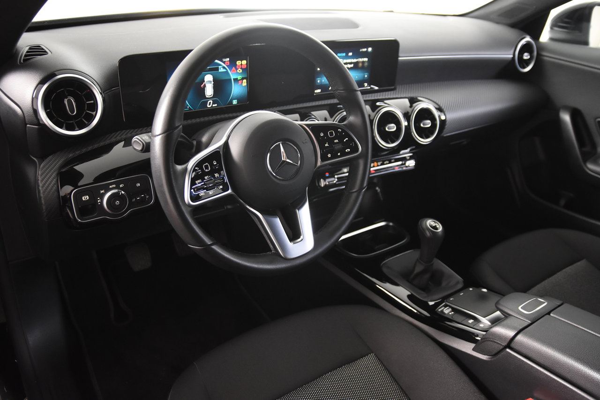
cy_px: 200
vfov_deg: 43.6
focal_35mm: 30
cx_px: 300
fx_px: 500
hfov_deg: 61.9
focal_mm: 20
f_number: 2.8
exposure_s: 1/30
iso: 2000
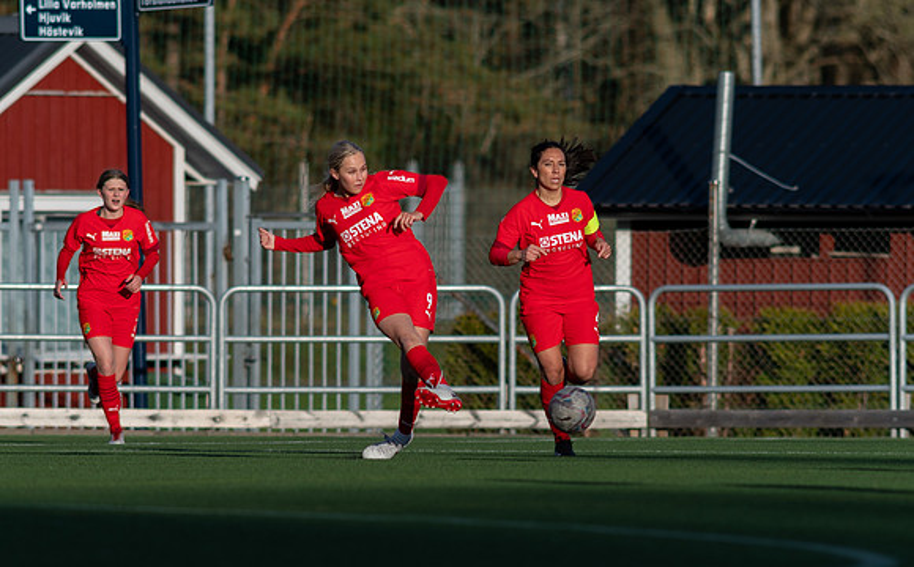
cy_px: 340
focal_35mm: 702
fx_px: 17461
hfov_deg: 3.0
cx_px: 394
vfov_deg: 1.9
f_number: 3.5
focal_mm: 300
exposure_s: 1/1600
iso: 140
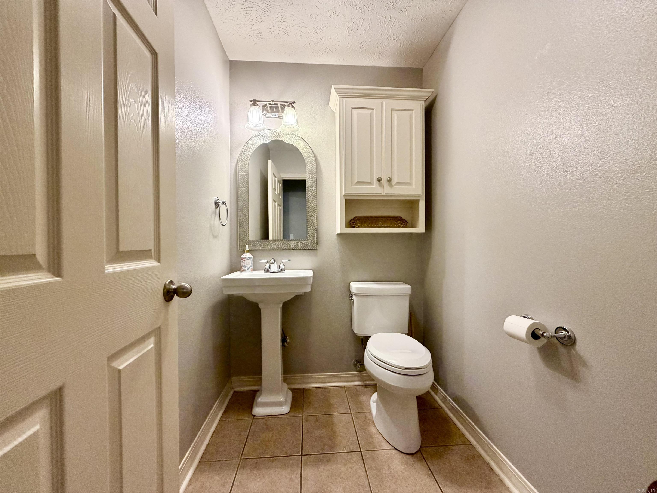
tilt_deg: -0.8
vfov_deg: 85.7
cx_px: 328
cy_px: 246
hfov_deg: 102.1
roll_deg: +1.3
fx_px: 266
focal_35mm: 14
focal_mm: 2.22
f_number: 2.2
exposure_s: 1/60
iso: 250
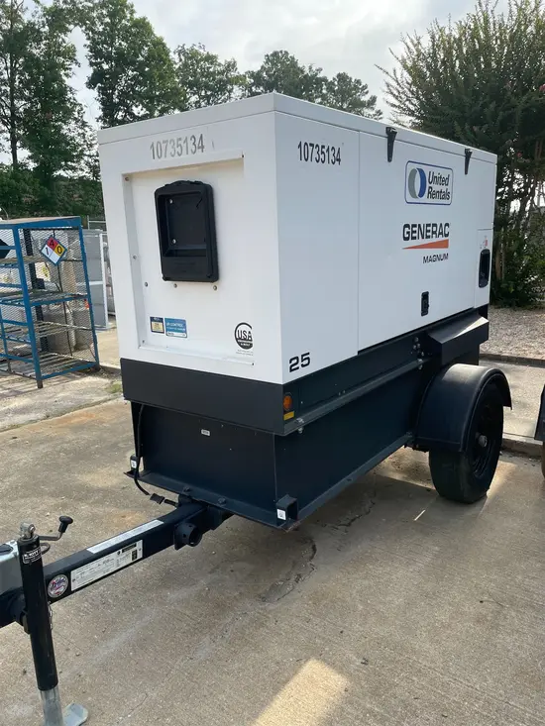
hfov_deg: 53.1
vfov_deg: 67.3
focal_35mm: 26
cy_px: 363
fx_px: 546
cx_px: 272
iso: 50
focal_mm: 4.2
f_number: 1.6
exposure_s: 1/1855
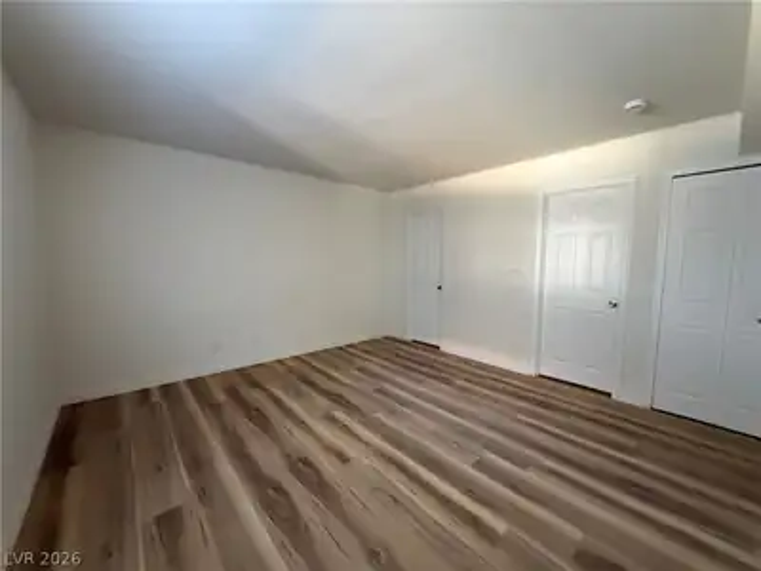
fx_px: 308
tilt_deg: -4.7
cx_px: 380
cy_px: 286
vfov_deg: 85.7
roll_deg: -0.8
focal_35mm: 14
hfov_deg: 102.1
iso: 800
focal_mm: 2.22
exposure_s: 1/60
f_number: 2.2
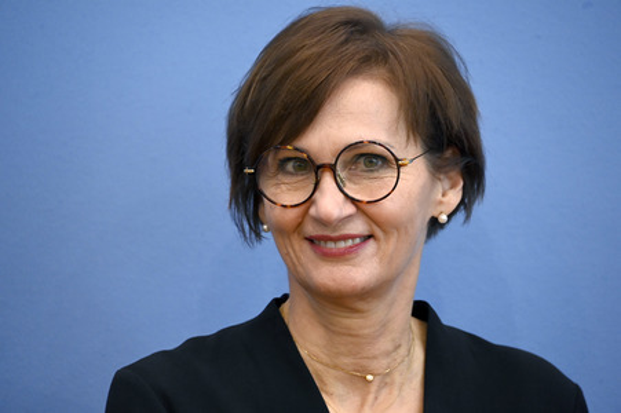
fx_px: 5171
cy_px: 206
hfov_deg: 6.9
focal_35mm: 300
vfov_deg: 4.6
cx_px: 310
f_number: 5.6
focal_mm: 300
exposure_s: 1/640
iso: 5600
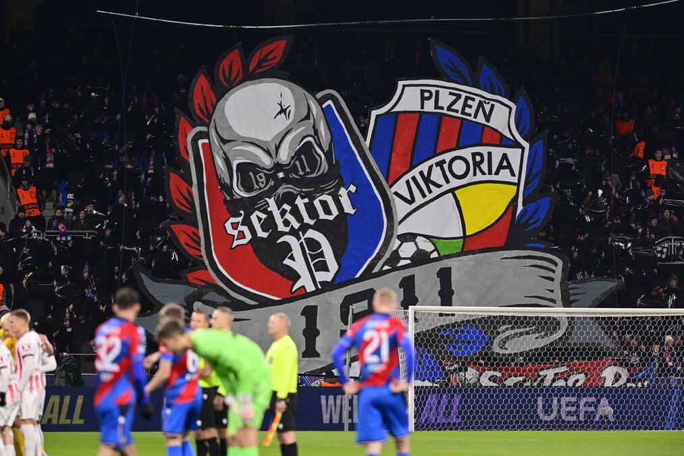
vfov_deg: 4.6
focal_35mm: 300
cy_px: 228
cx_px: 342
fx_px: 5699
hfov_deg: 6.9
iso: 3200
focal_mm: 300
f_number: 4
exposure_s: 1/1600
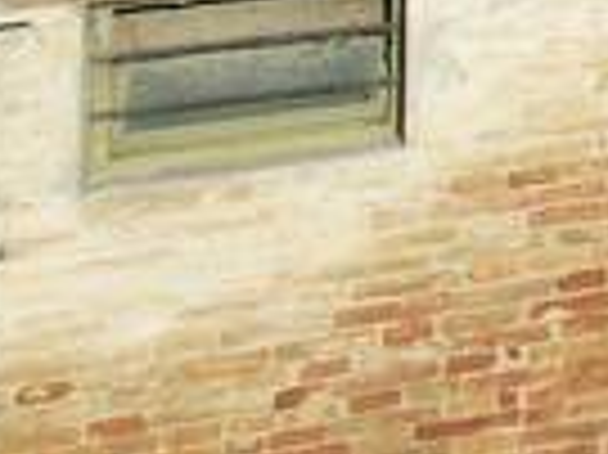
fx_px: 2474
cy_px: -679
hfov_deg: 9.6
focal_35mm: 141
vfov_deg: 9.3
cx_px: 1995
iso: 100
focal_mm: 8.38
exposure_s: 1/2000
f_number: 2.8
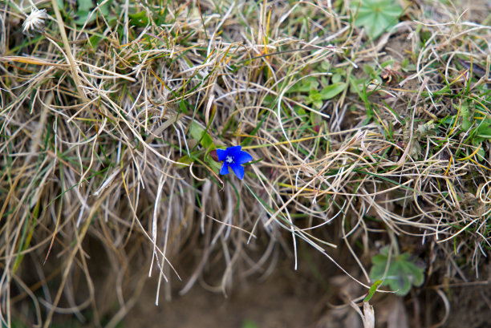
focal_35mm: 200
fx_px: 2730
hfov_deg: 10.3
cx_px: 246
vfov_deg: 6.9
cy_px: 164
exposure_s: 1/250
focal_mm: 200
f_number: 4
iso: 250
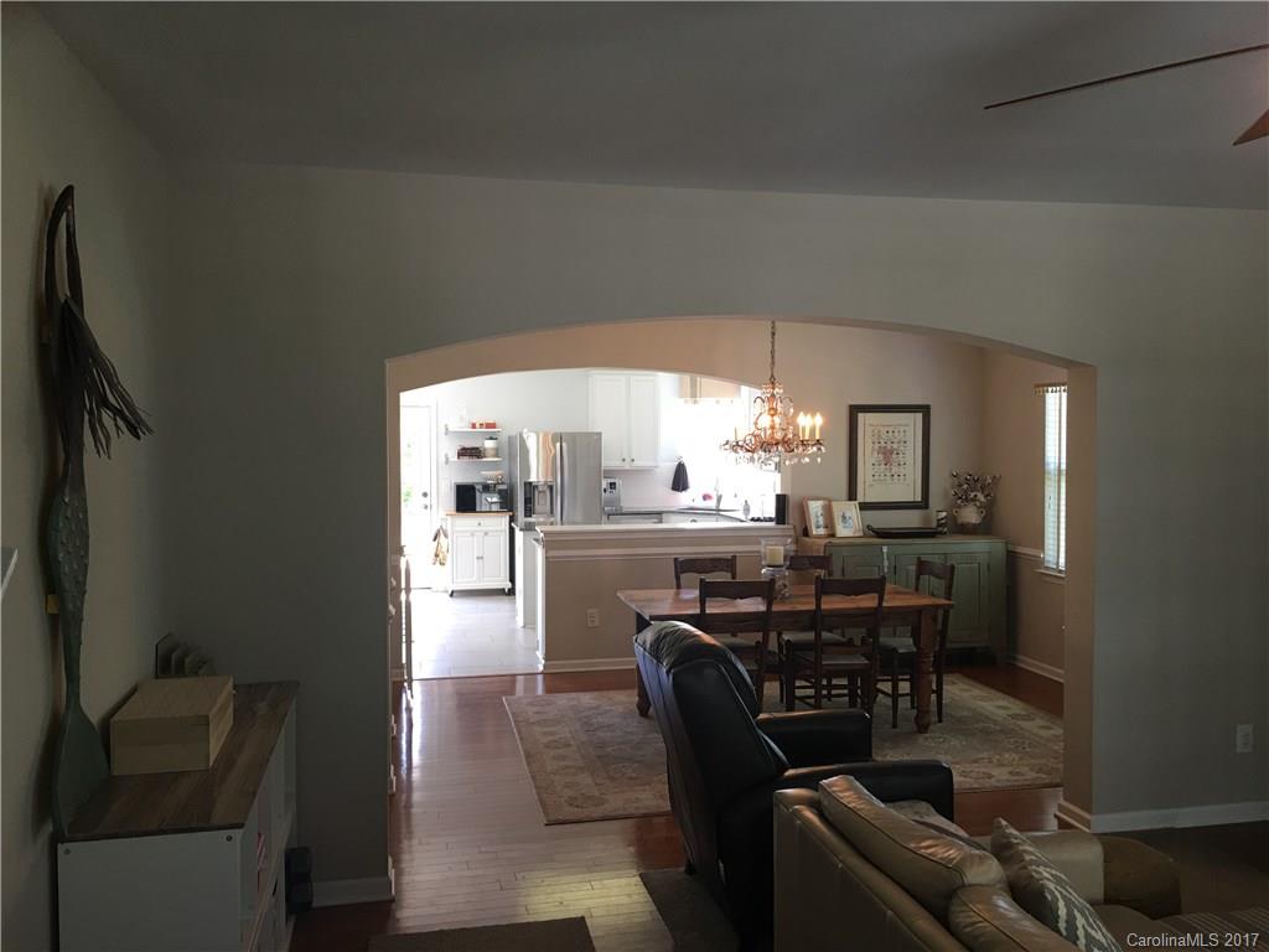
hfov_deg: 61.7
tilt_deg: -2.0
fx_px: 1063
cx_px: 634
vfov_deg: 48.2
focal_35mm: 29
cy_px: 476
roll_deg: +0.1
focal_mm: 4.15
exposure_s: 1/15
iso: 25
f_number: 2.2
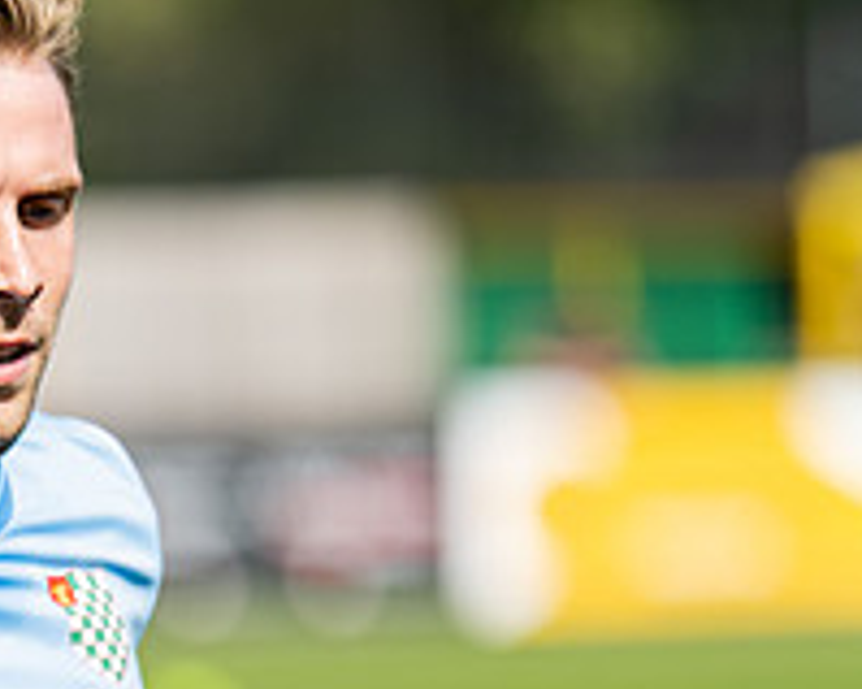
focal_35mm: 430
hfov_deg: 4.5
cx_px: -459
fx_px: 10965
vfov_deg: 3.6
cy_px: 798
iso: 50
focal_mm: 135
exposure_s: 1/2000
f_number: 1.8
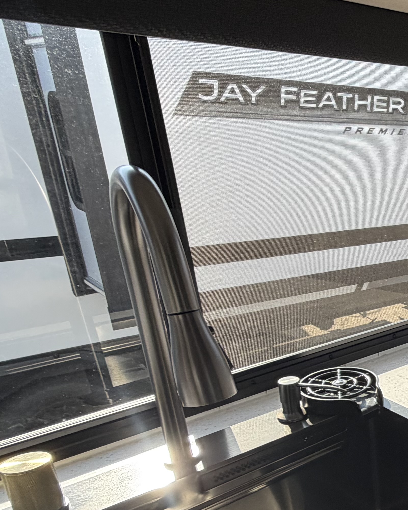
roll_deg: -3.7
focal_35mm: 39
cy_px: 341
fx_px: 589
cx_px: 585
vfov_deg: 46.1
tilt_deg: -21.5
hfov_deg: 28.1
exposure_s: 1/121
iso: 64
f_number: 2.2
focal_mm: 2.22
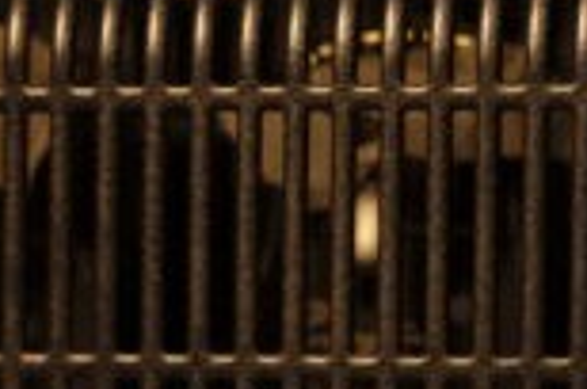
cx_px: 50
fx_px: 5923
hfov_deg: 5.7
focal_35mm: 364
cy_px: 665
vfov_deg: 3.7
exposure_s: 1/15
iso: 200
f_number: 4
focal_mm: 46.5
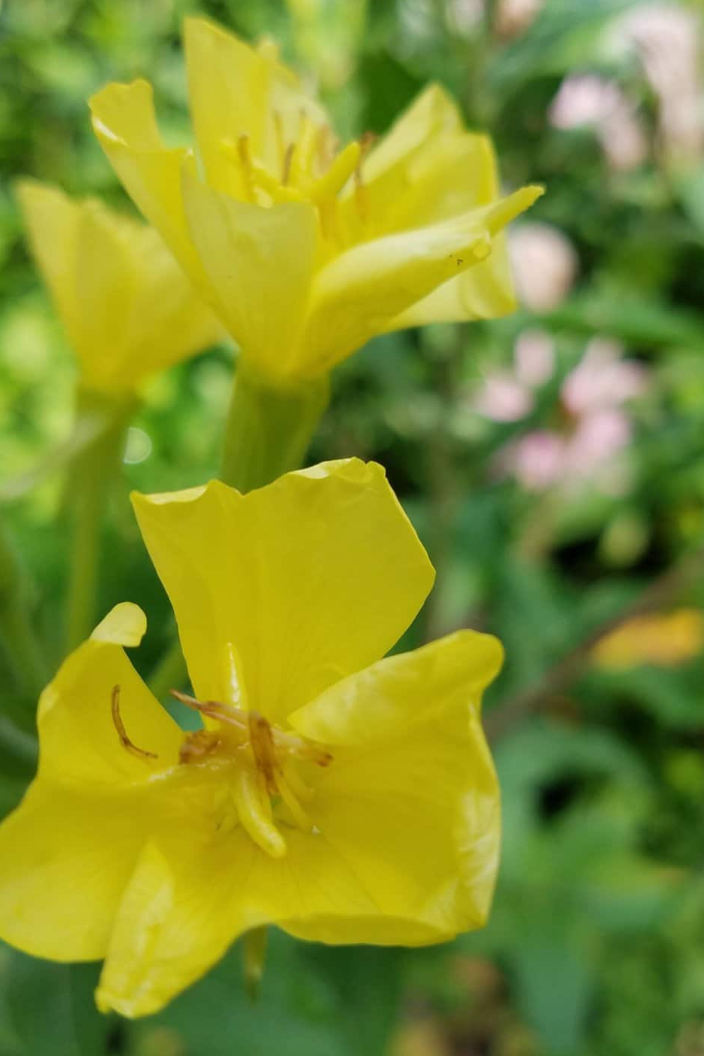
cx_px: 480
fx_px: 1086
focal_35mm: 37
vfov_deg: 51.9
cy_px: 516
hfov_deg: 35.5
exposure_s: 1/944
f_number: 1.7
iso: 50
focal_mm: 4.2
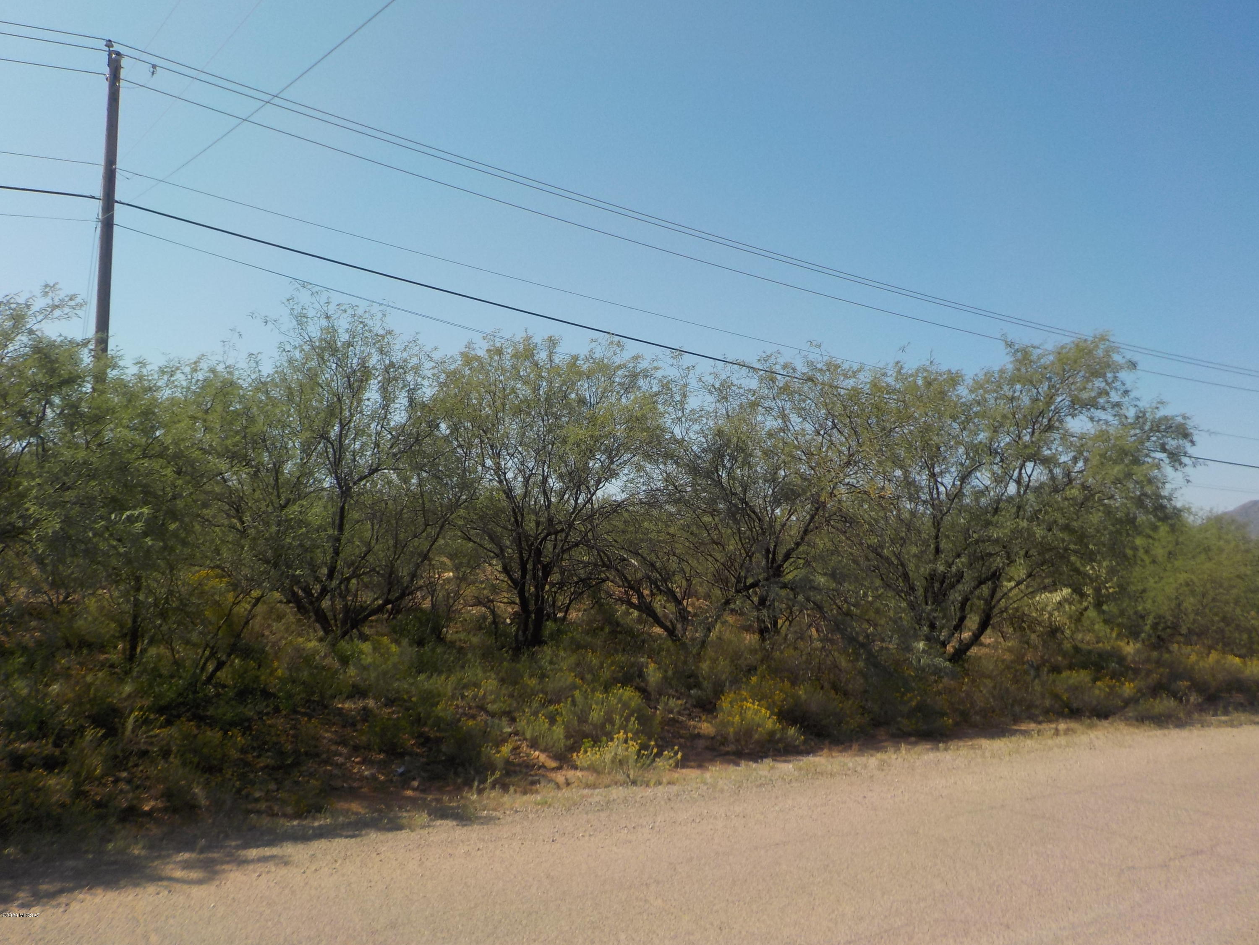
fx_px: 1091
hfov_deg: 60.0
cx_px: 630
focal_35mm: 30
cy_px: 472
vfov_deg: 46.8
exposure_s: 1/1250
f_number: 3.3
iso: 125
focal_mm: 4.1
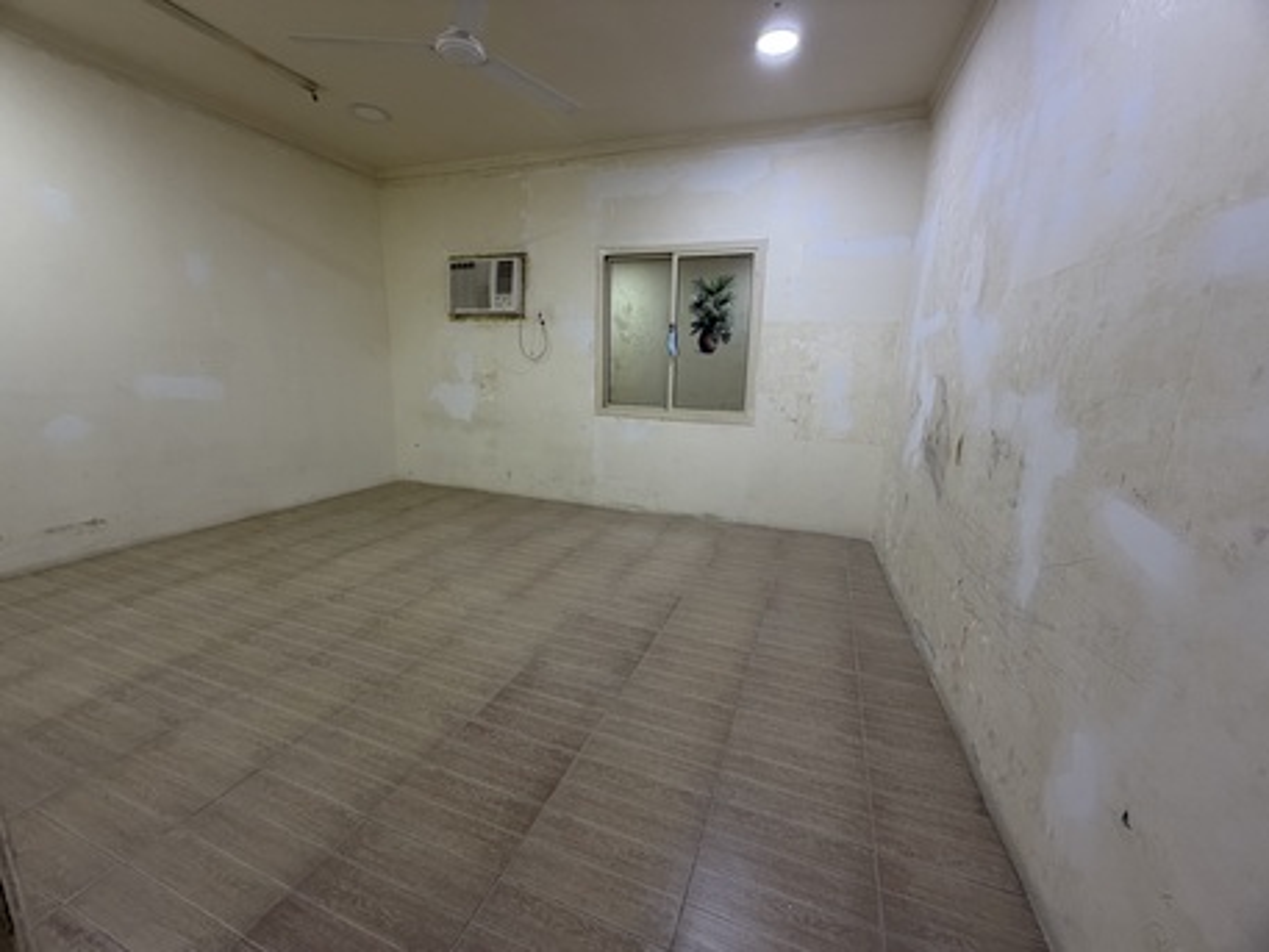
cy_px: 476
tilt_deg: -12.1
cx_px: 634
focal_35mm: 14
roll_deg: -1.7
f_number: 2.2
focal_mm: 2.22
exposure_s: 1/50
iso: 250
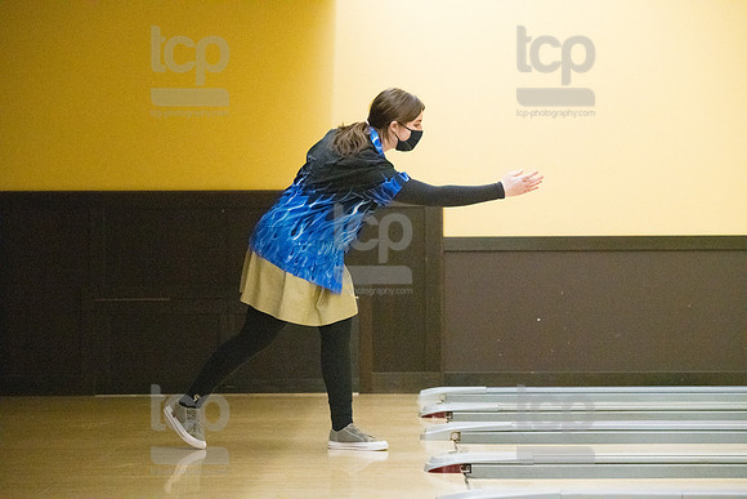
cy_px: 250
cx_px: 374
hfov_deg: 17.1
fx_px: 2490
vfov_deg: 11.4
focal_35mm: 120
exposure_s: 1/1000
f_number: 4.5
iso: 10000
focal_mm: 120
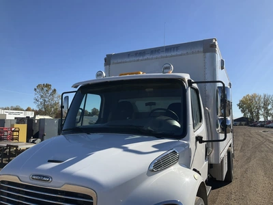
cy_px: 102
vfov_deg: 48.2
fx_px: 229
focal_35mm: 29
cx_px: 136
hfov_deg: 61.7
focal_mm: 3
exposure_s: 1/1912
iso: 25
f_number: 1.8
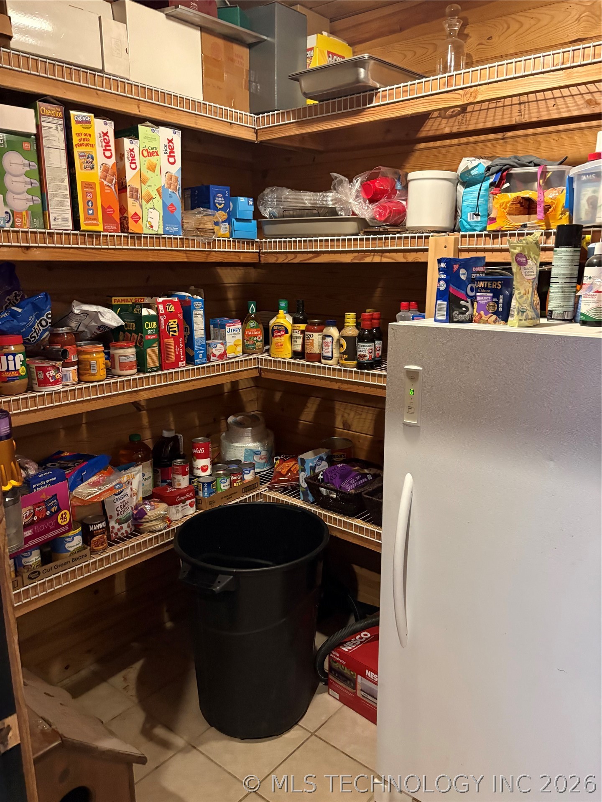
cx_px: 301
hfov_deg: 53.1
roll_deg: -0.4
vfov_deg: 67.3
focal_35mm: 26
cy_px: 401
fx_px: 603
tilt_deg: -12.9
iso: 640
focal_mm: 5.96
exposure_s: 1/30
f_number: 1.6
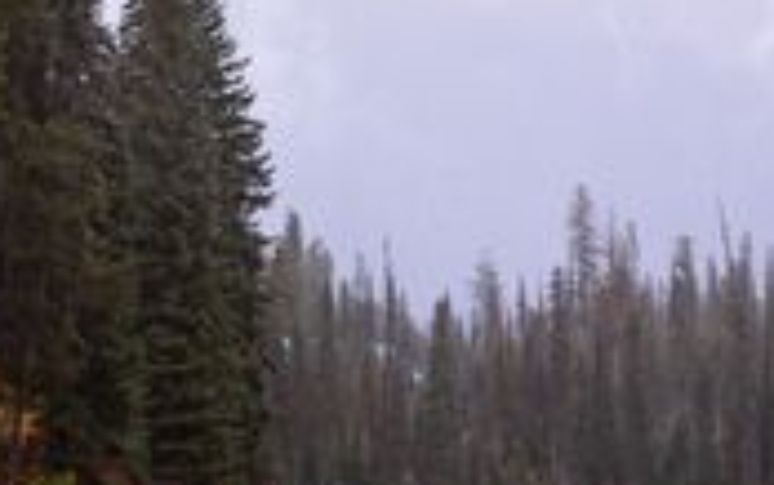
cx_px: 554
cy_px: 409
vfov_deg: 12.1
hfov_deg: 19.2
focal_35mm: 108
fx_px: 2280
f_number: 3
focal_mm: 24
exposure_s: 1/640
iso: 500
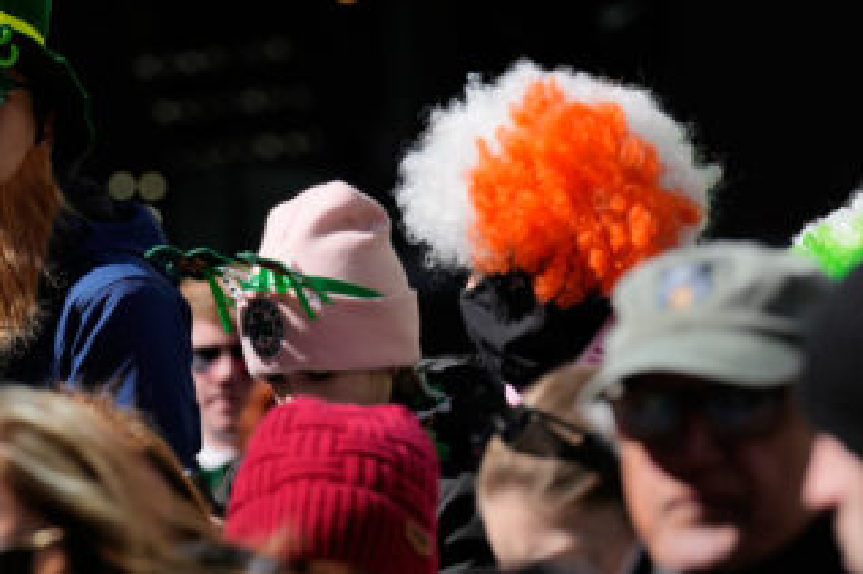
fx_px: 7667
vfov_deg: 4.3
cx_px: 0
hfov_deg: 6.4
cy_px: 294
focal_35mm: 320
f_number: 4
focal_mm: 151
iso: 400
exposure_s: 1/6400
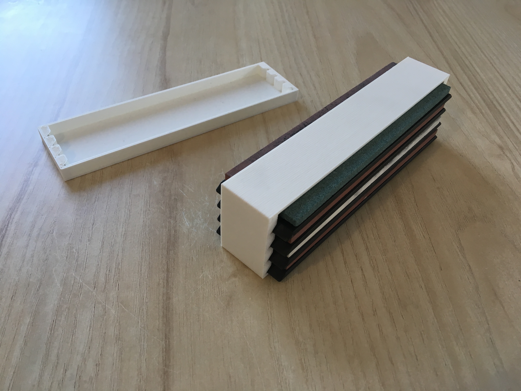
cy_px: 196
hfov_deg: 61.7
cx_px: 260
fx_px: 436
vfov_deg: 48.2
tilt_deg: -45.9
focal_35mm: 29
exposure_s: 1/33
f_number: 2.2
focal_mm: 4.15
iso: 25
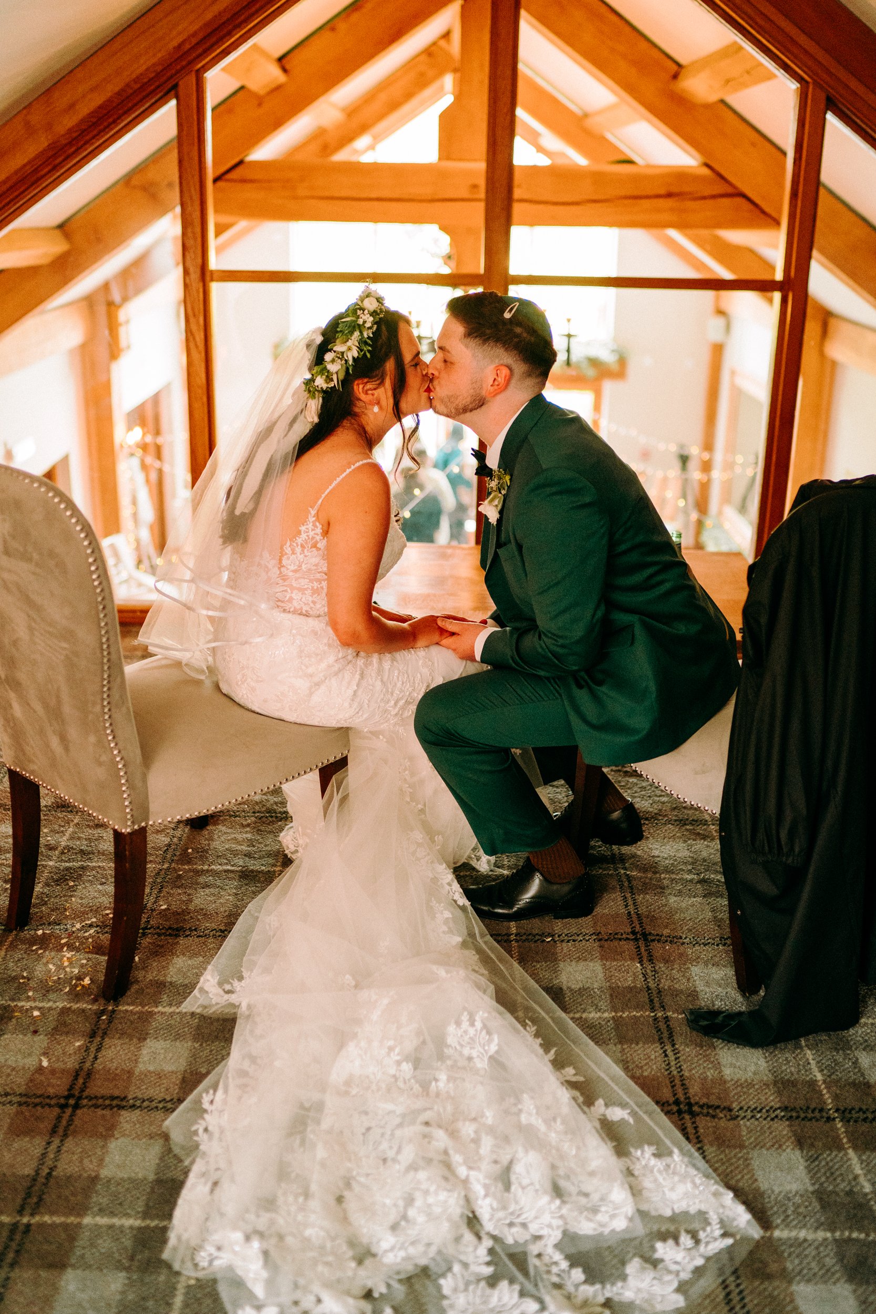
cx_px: 438
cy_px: 657
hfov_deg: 37.9
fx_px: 1277
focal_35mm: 35
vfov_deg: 54.4
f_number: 1.6
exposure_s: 1/250
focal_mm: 35
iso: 3200
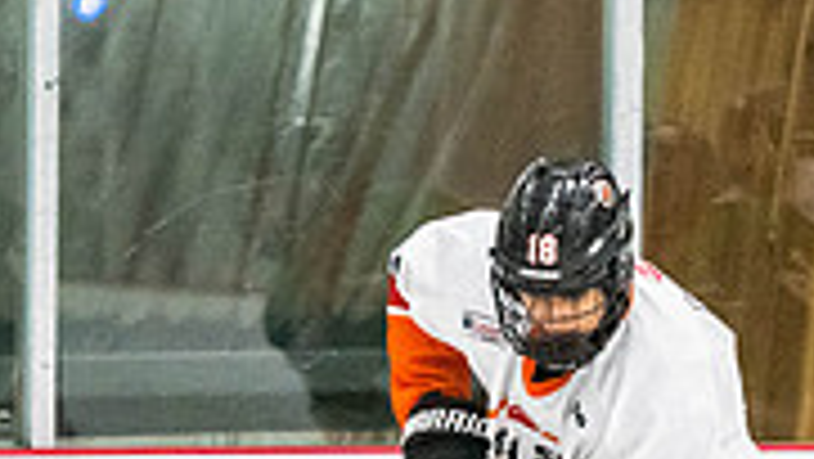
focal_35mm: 687
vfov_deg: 1.8
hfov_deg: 3.1
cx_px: 512
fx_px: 14835
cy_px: 794
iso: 1800
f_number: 2.8
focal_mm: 122
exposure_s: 1/640
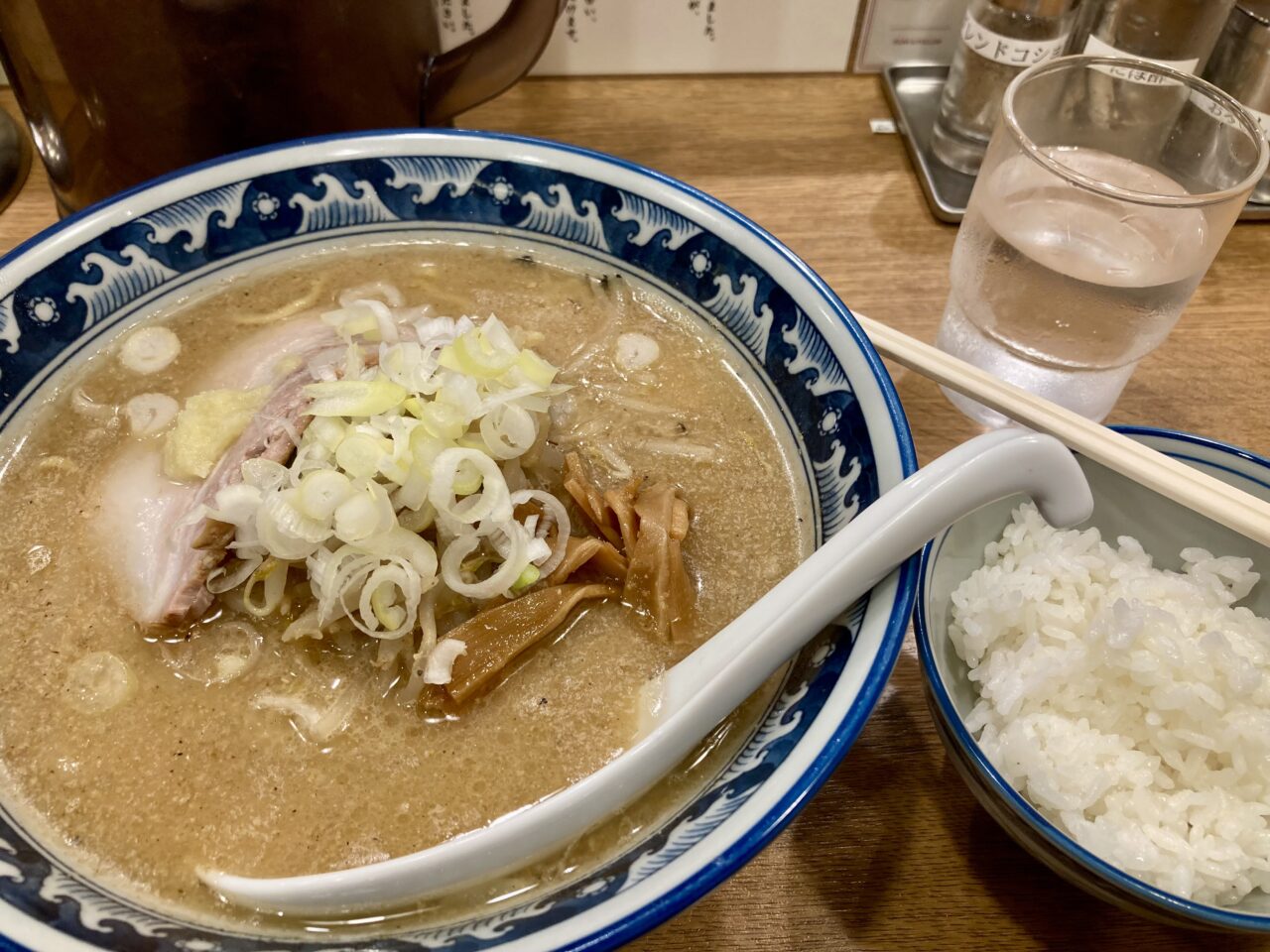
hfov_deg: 63.4
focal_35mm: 28
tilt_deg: -49.2
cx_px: 635
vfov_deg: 49.7
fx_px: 1027
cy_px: 476
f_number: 1.8
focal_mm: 3.99
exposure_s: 1/50
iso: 50
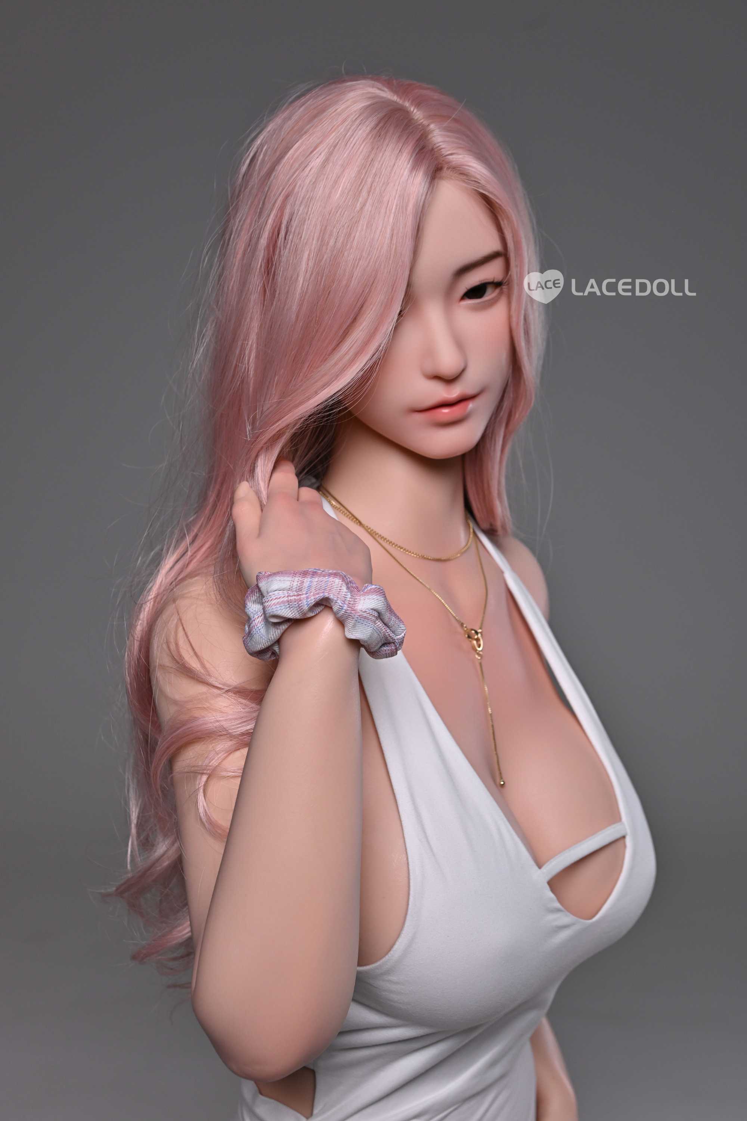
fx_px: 1494
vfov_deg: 41.1
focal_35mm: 48
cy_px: 560
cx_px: 374
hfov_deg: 28.1
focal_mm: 48
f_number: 5
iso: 400
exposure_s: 1/30
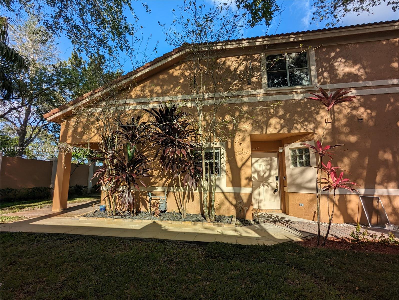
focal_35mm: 16
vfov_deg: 78.2
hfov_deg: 94.4
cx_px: 200
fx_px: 185
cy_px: 150
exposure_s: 1/2000
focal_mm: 2.35
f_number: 2.2
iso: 55
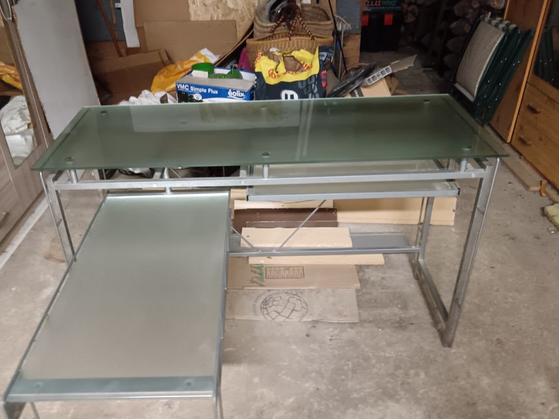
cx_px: 245
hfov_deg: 58.2
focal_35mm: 31
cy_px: 218
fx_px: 501
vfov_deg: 45.4
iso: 4831
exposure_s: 1/25
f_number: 1.9
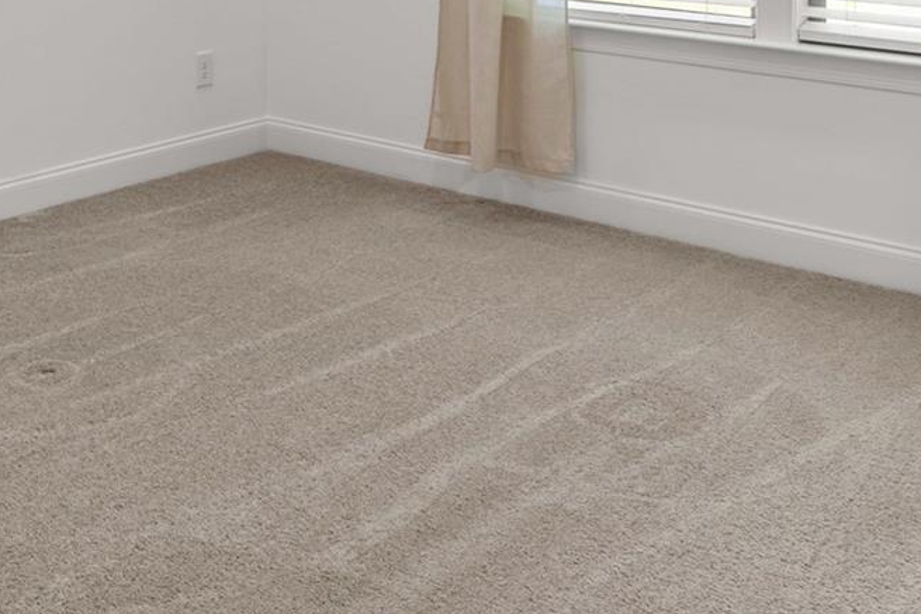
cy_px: -209
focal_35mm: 50
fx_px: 1279
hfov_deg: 39.3
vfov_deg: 23.5
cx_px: 329
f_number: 8
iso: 100
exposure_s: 1/8
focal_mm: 16
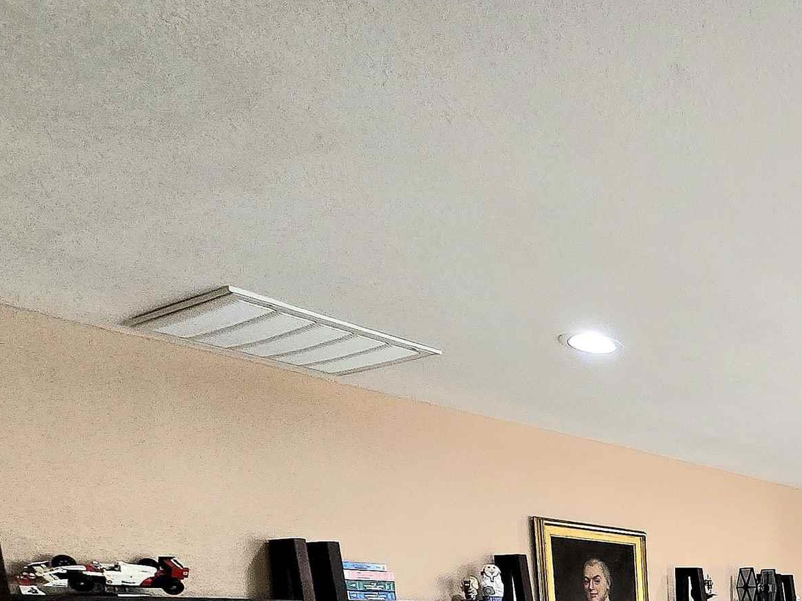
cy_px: 744
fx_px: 788
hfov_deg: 39.6
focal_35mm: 34
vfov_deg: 33.1
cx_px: 953
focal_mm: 1.7
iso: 100
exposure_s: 1/60.2
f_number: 2.2
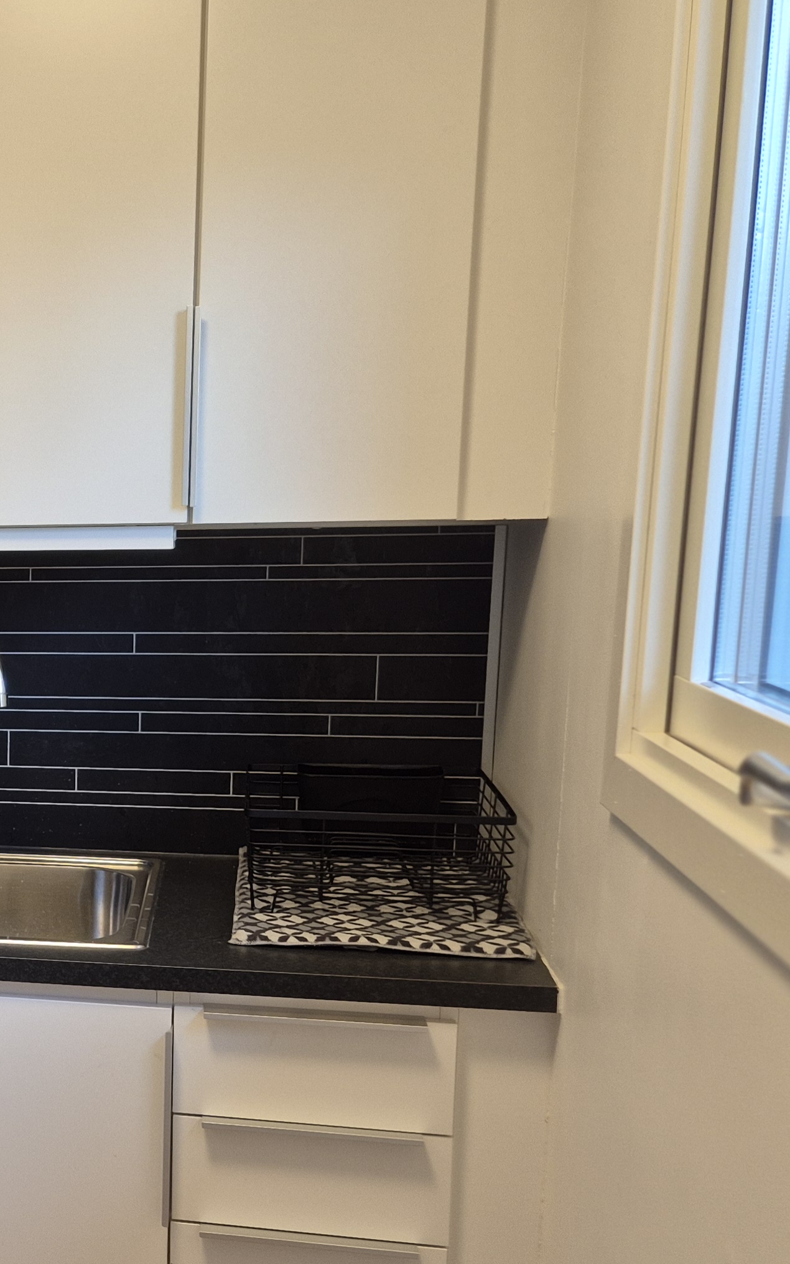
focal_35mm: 48
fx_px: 1654
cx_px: -238
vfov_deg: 41.6
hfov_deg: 23.7
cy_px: 777
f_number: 1.8
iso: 64
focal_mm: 5.4
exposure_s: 1/100
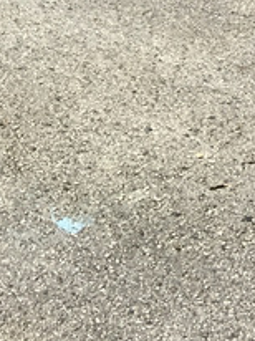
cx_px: -28
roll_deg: +1.5
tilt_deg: +4.9
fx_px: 1663
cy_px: -641
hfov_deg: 8.7
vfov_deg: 9.5
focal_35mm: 169
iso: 25
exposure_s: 1/845
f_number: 2.2
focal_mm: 4.15
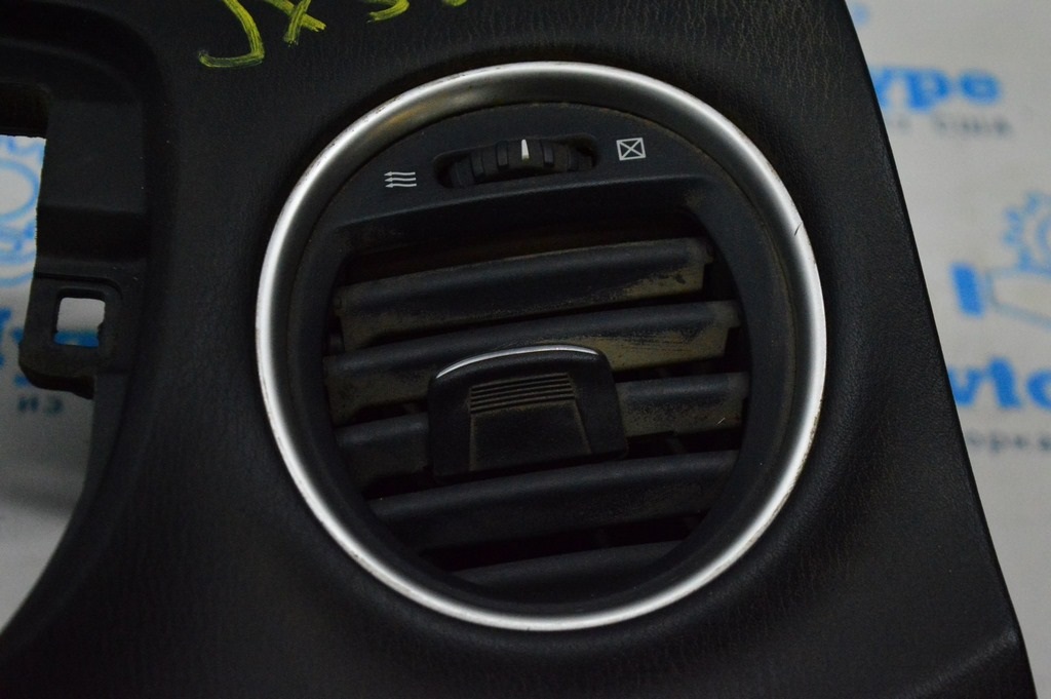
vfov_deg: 16.5
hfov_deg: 24.6
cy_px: 350
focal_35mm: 82
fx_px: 2407
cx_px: 526
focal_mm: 55
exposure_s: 1/800
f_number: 5.6
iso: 6400
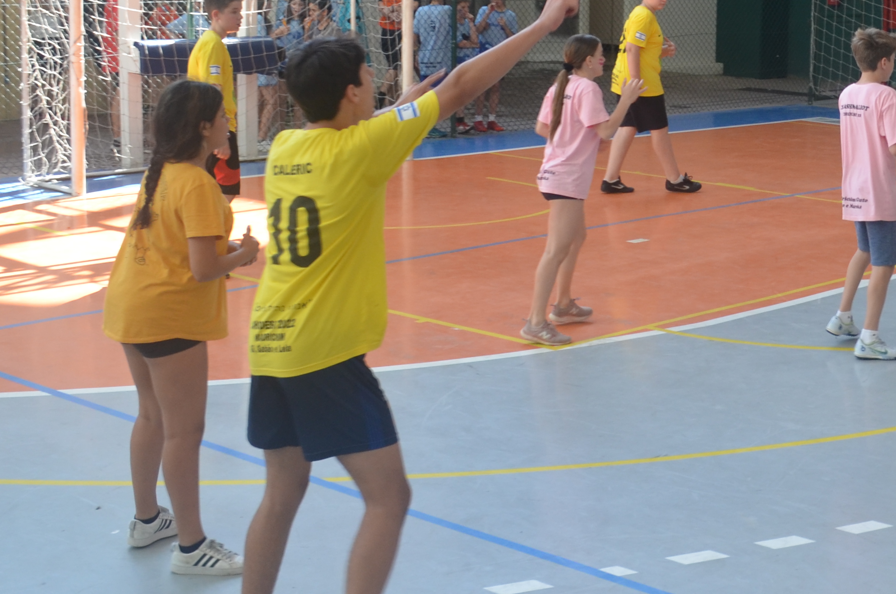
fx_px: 1664
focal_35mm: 67
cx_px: 898
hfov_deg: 28.3
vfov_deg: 20.0
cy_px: 136
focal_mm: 18
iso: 360
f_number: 5.6
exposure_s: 1/125
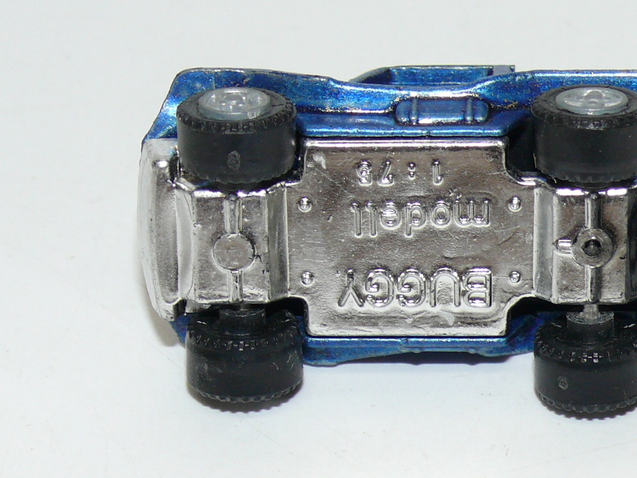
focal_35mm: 170
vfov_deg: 8.7
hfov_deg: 11.6
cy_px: 184
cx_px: 420
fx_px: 3128
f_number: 4
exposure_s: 1/30
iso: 100
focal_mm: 13.7
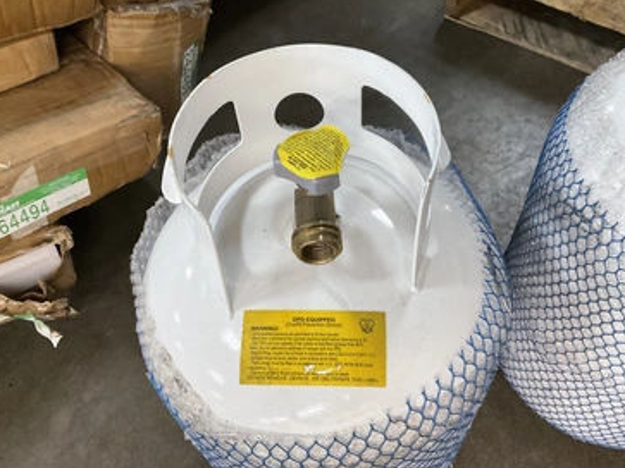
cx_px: 322
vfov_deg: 44.1
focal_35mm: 32
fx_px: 578
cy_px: 222
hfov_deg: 56.8
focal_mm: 3
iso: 125
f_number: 1.8
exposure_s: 1/60
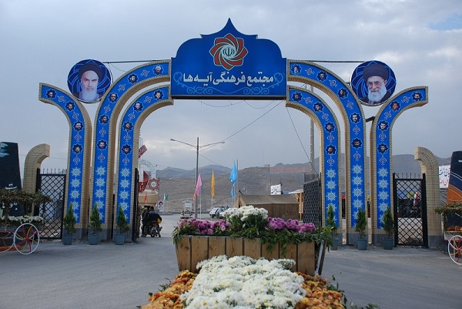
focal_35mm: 42
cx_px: 231
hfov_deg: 46.4
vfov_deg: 31.9
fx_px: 539
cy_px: 154
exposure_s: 1/400
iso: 200
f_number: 5.6
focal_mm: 28
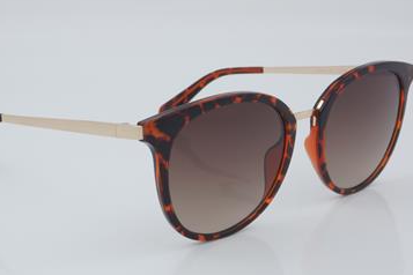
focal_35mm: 84
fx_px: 964
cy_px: 146
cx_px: 191
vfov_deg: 16.3
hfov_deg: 24.2
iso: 100
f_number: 32
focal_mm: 50
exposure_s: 1/4
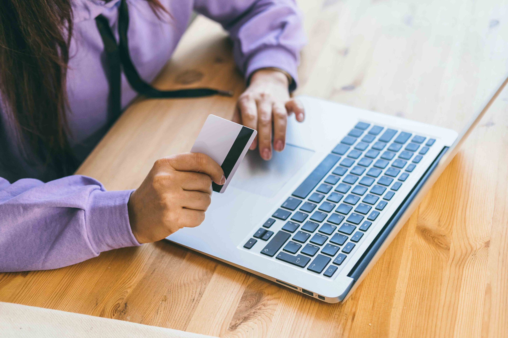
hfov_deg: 37.5
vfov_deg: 25.5
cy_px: 169
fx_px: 748
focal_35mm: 53
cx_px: 254
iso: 500
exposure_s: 1/180
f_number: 2.2
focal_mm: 35
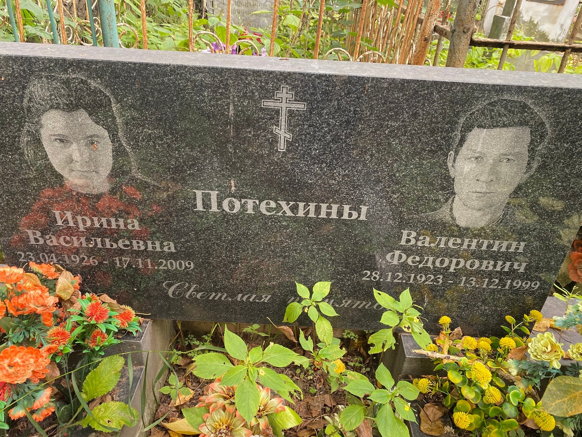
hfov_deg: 67.3
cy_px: 218
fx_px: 437
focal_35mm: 26
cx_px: 291
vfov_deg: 53.1
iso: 80
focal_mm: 4.25
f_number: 1.8
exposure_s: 1/121
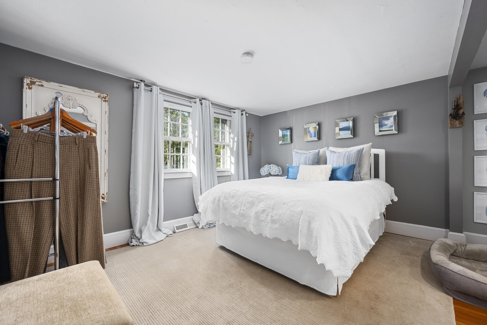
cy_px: 162
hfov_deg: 100.4
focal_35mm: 15
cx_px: 244
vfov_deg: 77.3
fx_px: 203
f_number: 8
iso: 320
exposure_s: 1/5
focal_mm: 15
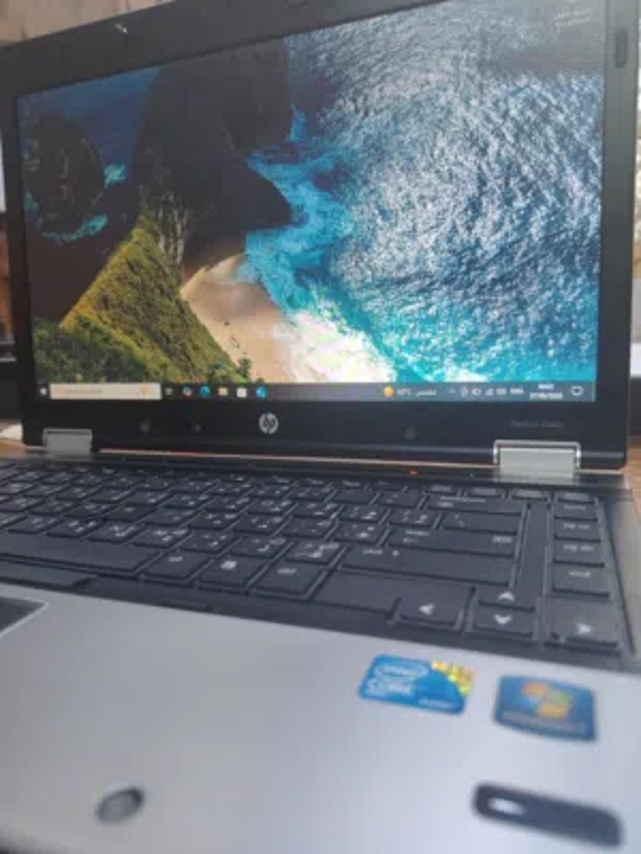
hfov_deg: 56.8
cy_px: 427
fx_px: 593
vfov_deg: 71.6
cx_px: 320
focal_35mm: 24
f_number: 1.75
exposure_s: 1/33.3
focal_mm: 5.25
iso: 547
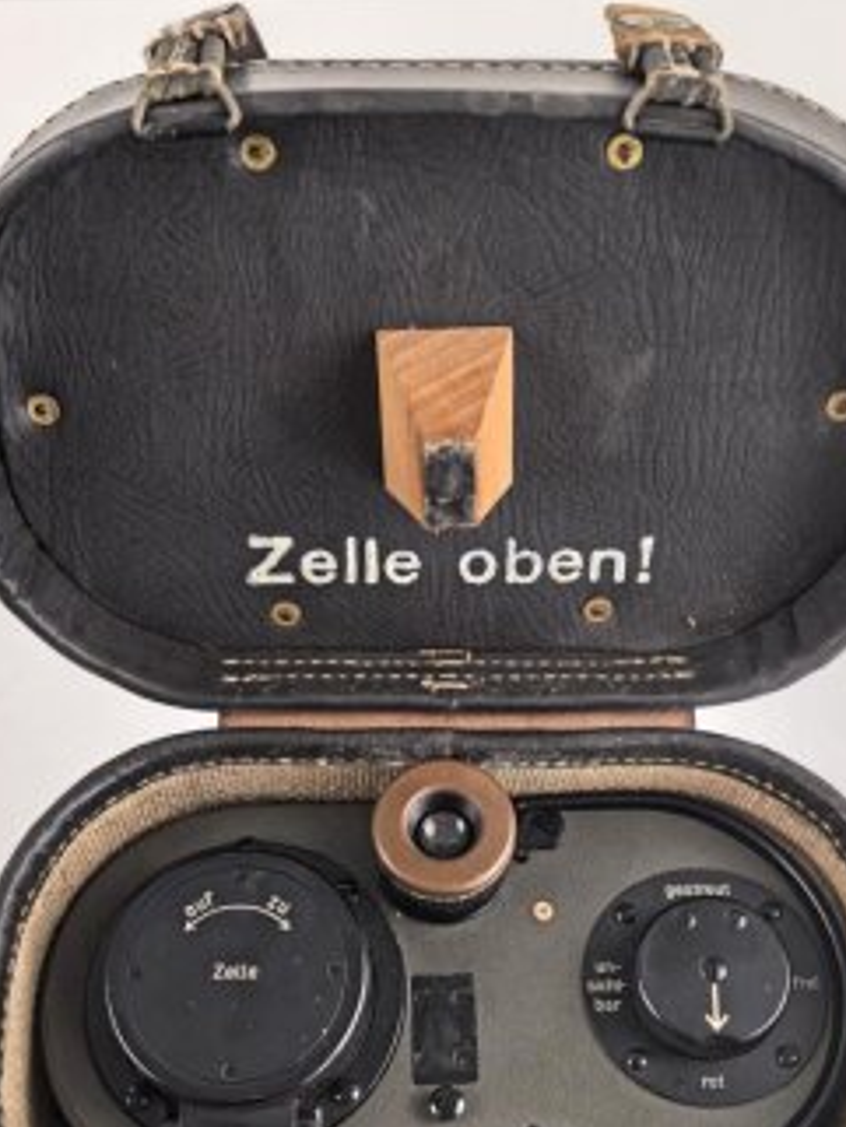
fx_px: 1563
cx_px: 442
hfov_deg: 30.3
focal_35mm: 48
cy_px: 734
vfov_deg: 39.3
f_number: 2
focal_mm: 8.5
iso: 50
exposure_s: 1/205
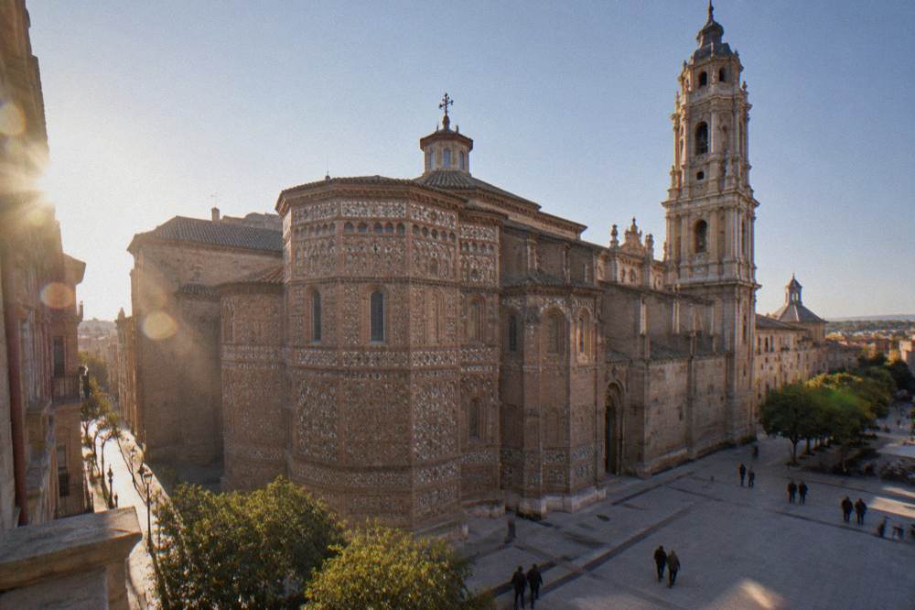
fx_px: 889
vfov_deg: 37.8
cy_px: 305
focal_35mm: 35
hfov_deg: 54.5
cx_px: 458
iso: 400
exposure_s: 1/500
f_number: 7.1
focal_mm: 35
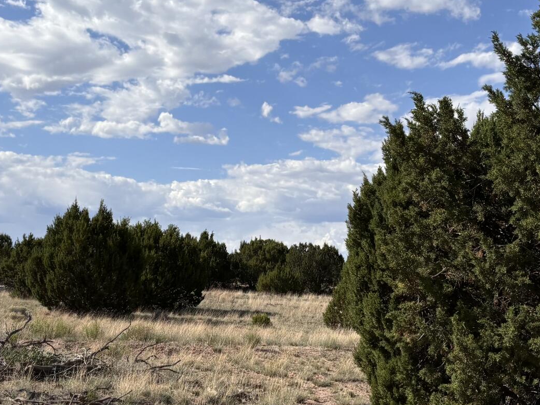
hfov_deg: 26.0
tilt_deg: +1.4
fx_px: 1170
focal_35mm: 75
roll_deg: -1.7
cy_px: 207
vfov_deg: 19.6
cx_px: 276
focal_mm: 5.96
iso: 50
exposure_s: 1/4630
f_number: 1.6
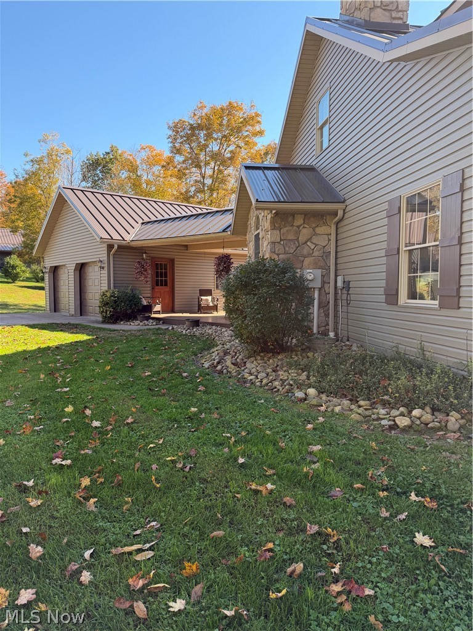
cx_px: 236
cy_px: 316
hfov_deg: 56.8
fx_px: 437
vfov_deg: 71.6
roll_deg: -0.1
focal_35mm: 24
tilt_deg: -4.2
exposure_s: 1/931
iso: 100
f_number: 1.78
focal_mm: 6.76
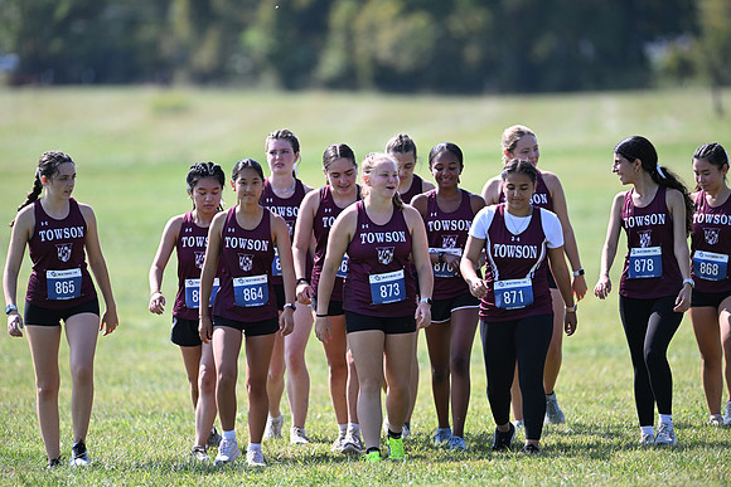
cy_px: 244
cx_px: 366
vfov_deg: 4.6
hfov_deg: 6.9
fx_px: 6093
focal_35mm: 300
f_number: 2.8
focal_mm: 300
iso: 220
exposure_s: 1/1600
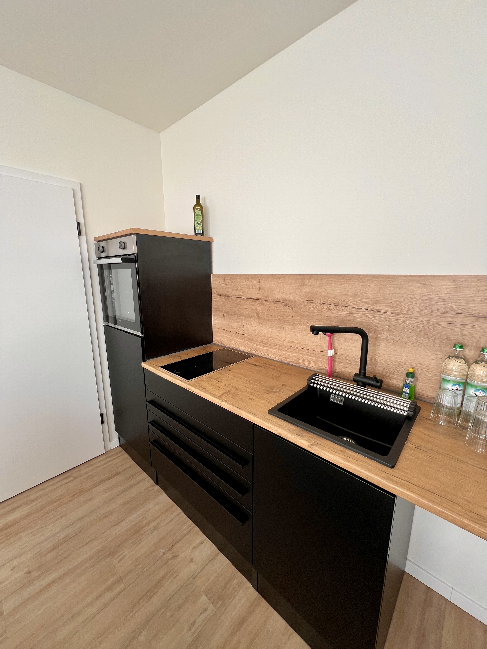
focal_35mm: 13
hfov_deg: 89.9
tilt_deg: -11.5
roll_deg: +0.2
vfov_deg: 106.2
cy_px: 324
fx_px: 244
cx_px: 244
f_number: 1.8
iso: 50
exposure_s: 1/99
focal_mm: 1.57
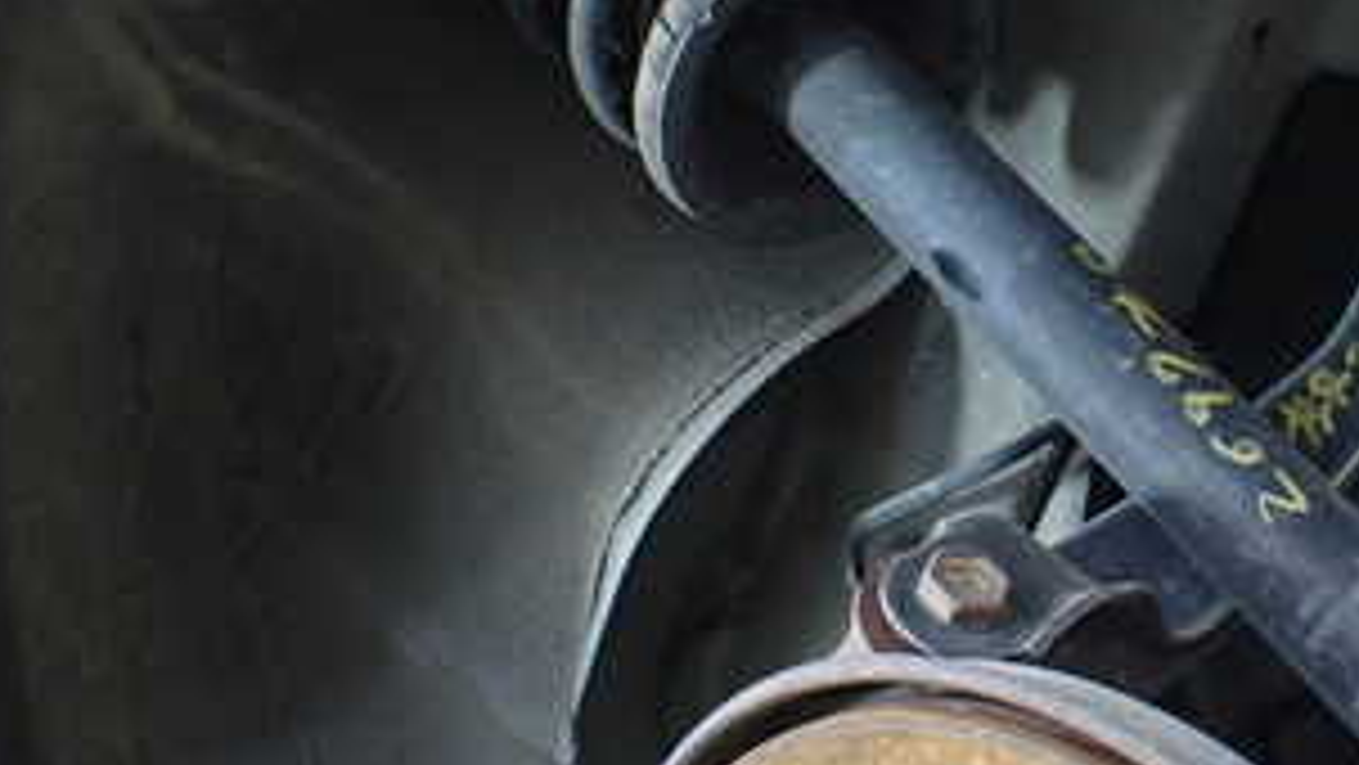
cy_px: 346
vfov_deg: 18.5
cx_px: 1071
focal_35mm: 65
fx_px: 2343
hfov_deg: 31.6
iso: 800
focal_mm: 5.4
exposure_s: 1/60
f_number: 2.3
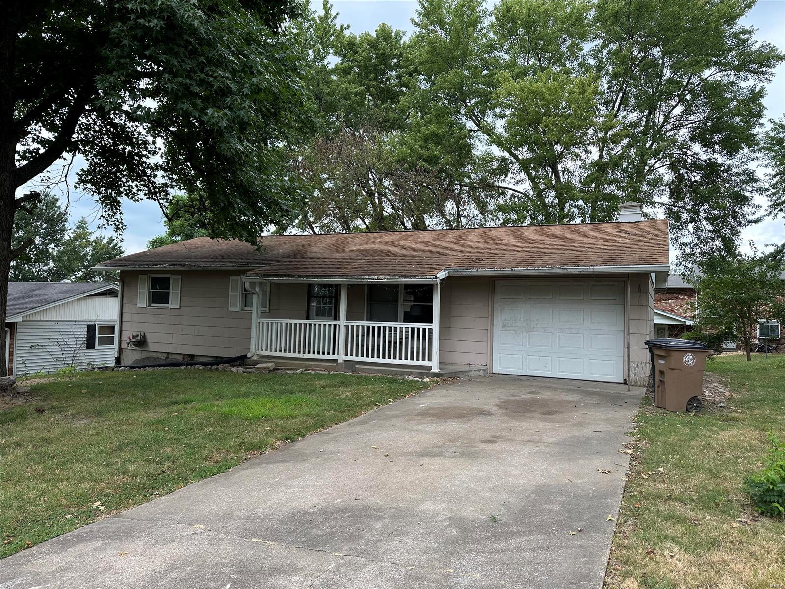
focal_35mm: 24
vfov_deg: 56.8
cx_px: 392
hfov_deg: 71.6
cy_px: 294
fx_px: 544
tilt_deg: +0.8
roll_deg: -2.3
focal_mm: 6.86
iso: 80
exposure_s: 1/486
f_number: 1.78
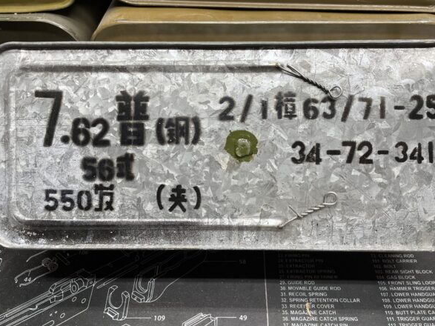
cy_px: 135
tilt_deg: -46.5
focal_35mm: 31
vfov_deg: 45.3
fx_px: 389
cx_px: 232
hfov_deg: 58.3
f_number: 1.6
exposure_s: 1/120
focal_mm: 4.2
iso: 100
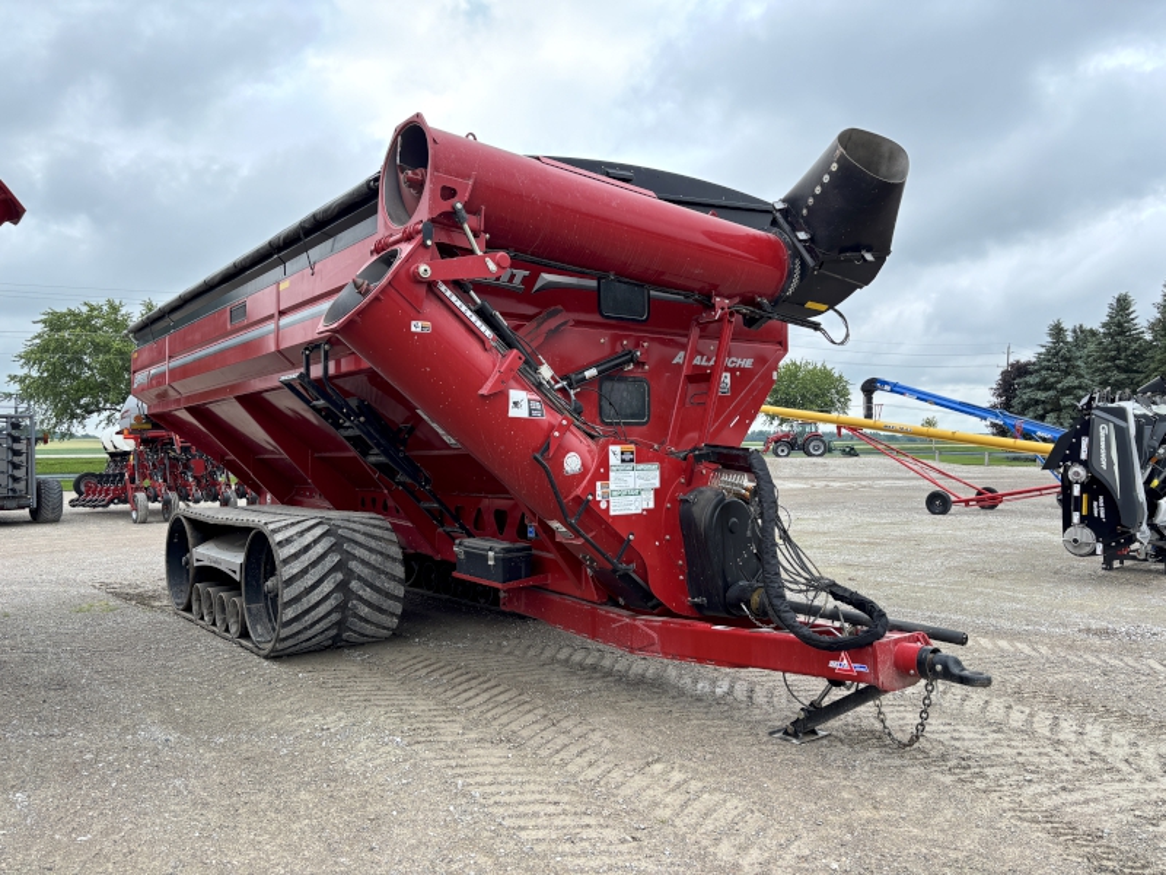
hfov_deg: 67.3
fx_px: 876
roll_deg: +1.0
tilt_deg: +3.4
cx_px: 583
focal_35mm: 26
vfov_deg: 53.1
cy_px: 438
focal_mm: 5.96
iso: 50
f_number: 1.6
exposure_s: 1/363
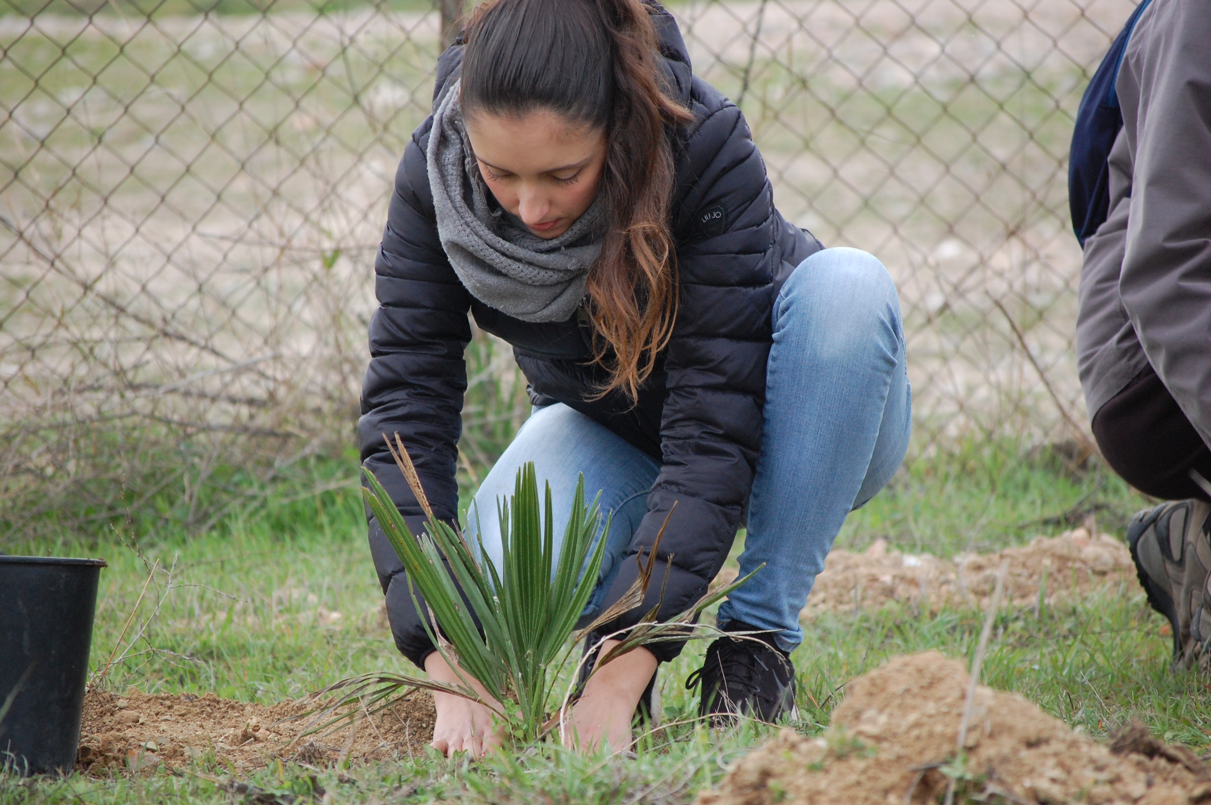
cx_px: 606
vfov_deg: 5.7
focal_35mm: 240
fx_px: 8066
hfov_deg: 8.6
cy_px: 402
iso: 800
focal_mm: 160
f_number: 5.3
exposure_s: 1/400
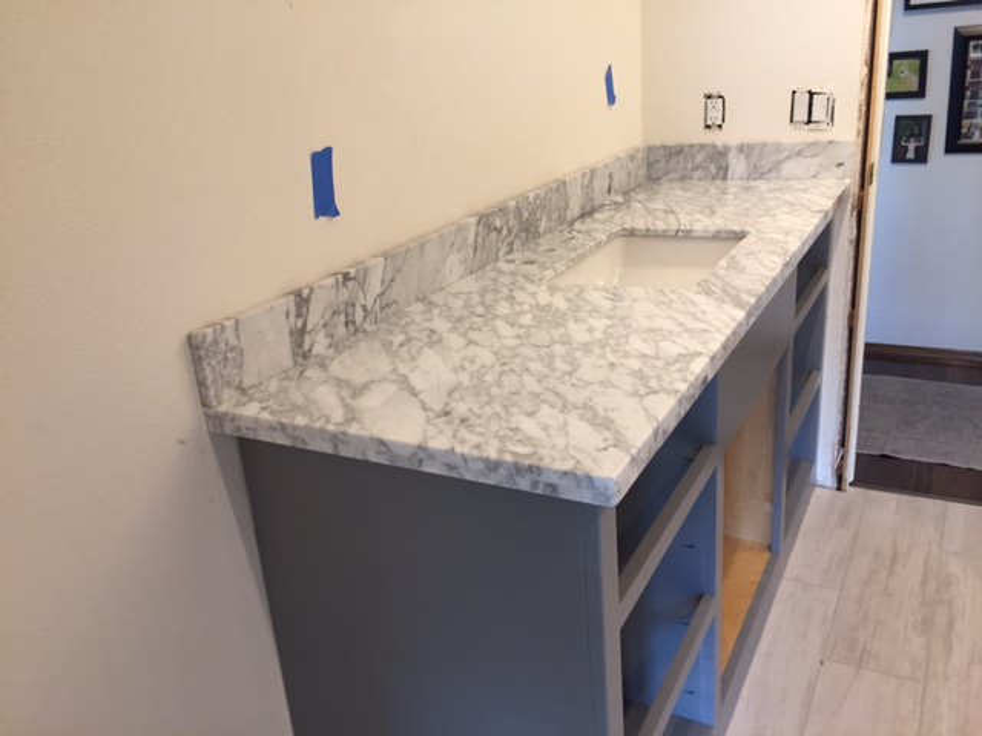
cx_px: 491
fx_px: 823
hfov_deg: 61.7
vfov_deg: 48.2
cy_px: 368
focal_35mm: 29
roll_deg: +4.1
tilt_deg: -23.1
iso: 100
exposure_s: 1/30
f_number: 2.2
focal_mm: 4.15
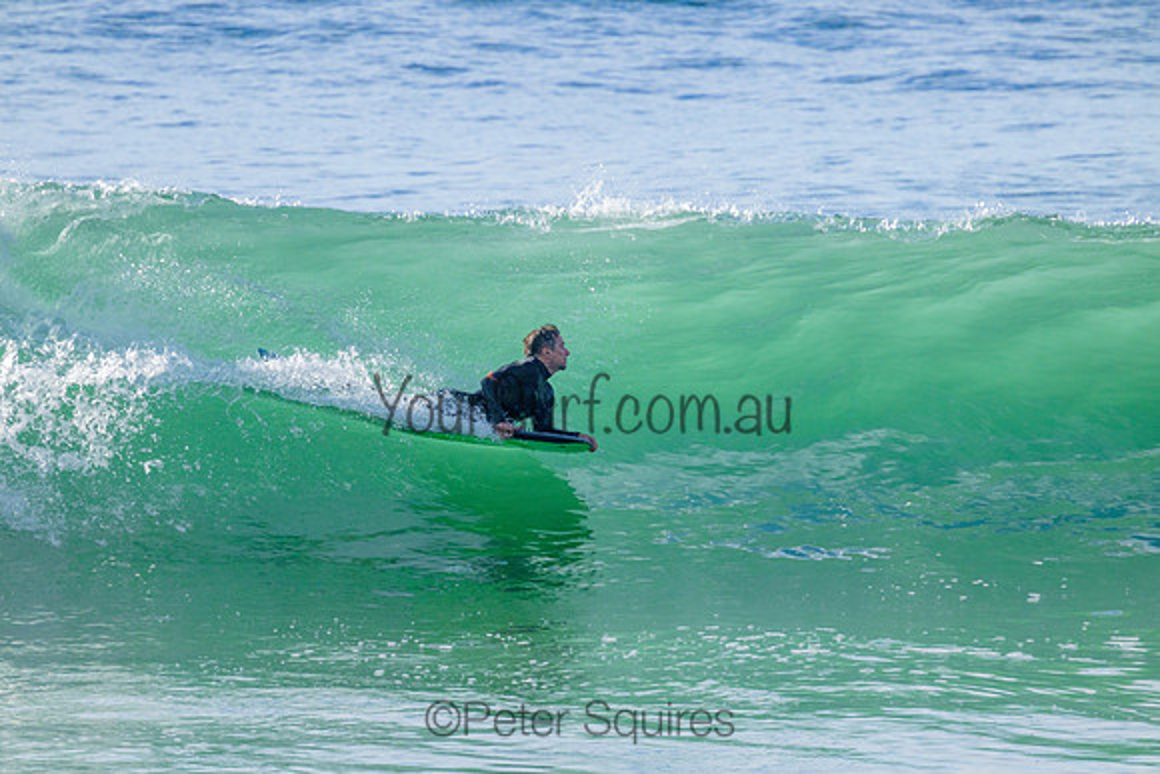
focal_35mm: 800
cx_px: 580
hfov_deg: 2.6
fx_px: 25783
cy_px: 387
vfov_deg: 1.7
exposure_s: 1/2000
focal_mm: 800
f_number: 11
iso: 1100
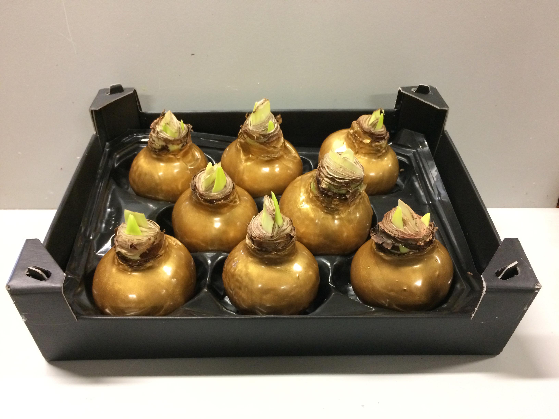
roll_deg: -1.2
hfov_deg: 61.7
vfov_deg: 48.2
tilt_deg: -26.7
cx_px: 280
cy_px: 210
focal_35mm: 29
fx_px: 468
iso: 320
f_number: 2.2
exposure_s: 1/25
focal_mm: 4.15
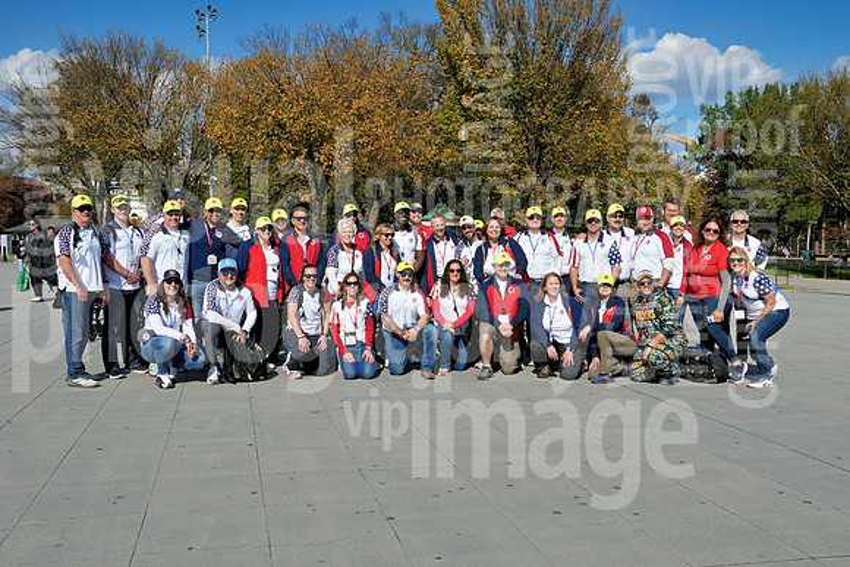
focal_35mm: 36
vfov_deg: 36.9
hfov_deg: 53.1
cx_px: 425
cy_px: 284
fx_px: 850
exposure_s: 1/160
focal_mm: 24
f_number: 14
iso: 100
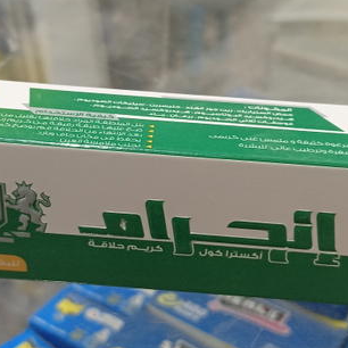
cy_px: 194
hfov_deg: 28.6
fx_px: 682
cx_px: 166
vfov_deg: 28.6
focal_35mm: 60
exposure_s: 1/25
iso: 500
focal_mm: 4.05
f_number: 1.8
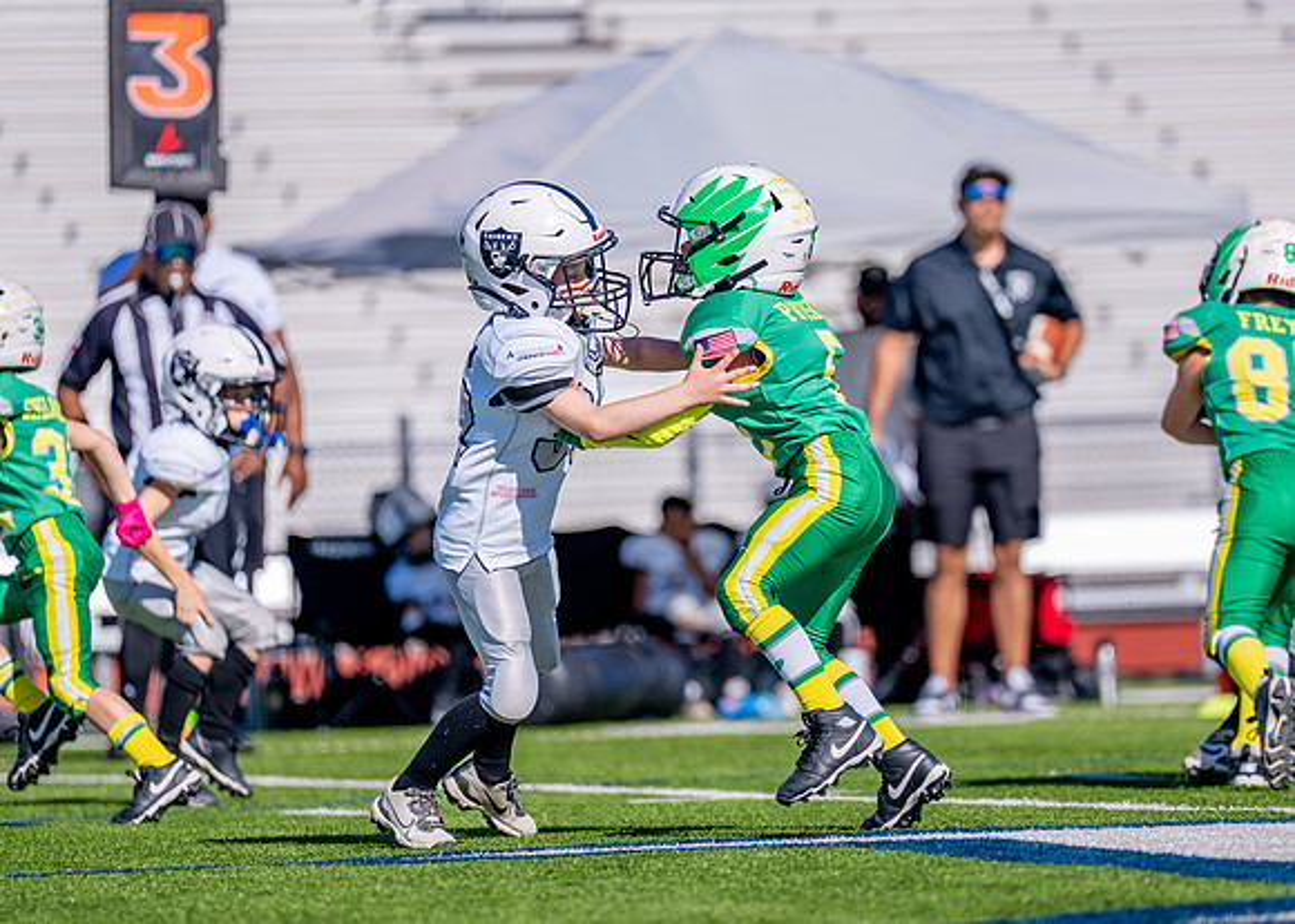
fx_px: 11325
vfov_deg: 4.7
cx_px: 796
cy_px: 441
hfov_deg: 6.5
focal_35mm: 308
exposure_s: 1/8000
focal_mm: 200
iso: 250
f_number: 2.8
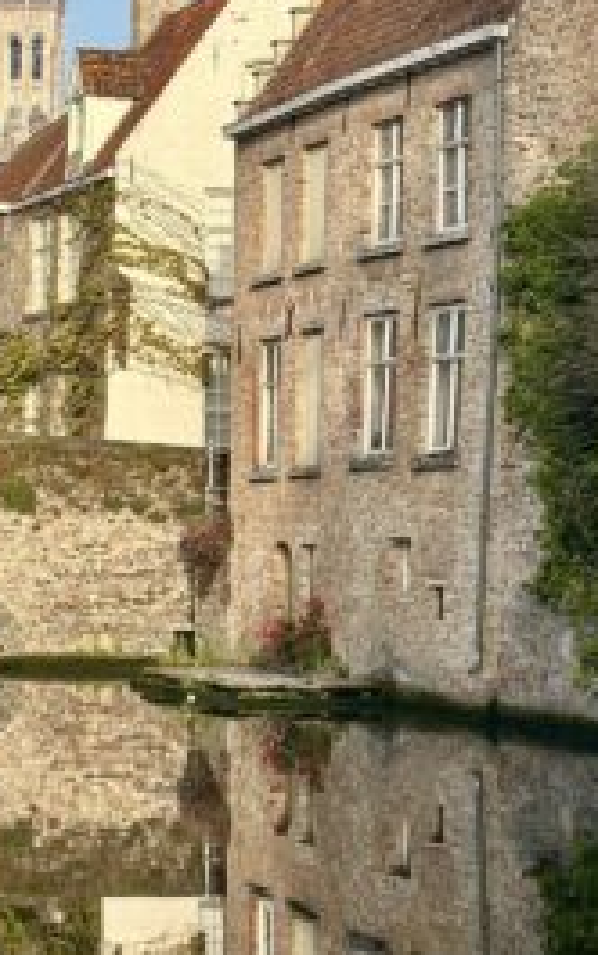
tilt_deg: +2.5
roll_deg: -1.1
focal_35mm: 96
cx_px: -9
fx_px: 2499
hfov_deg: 13.4
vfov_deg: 21.6
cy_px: 414
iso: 100
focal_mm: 6.86
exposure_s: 1/2890
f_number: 1.78
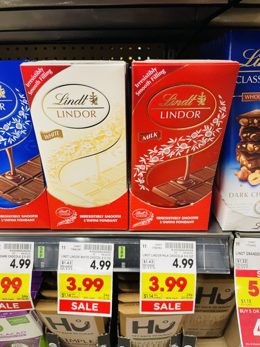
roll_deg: +0.2
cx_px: 130
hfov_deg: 53.1
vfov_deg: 67.3
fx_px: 260
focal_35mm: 26
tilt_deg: -21.7
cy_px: 174
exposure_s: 1/45
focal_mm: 4.2
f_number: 1.6
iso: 160
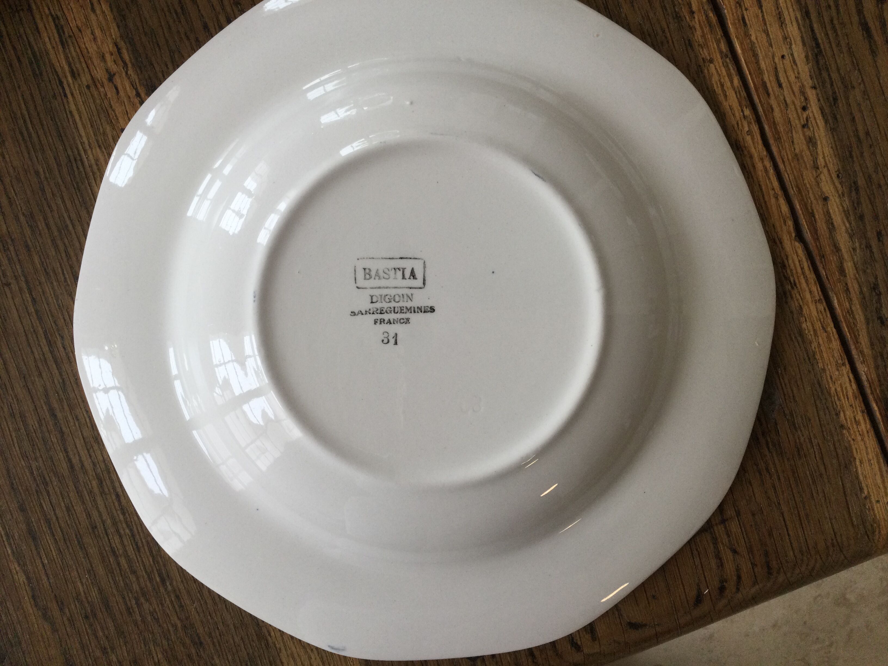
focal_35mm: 31
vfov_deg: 45.4
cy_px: 333
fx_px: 795
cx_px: 444
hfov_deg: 58.4
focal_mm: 3.3
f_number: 2.4
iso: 25
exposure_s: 1/33
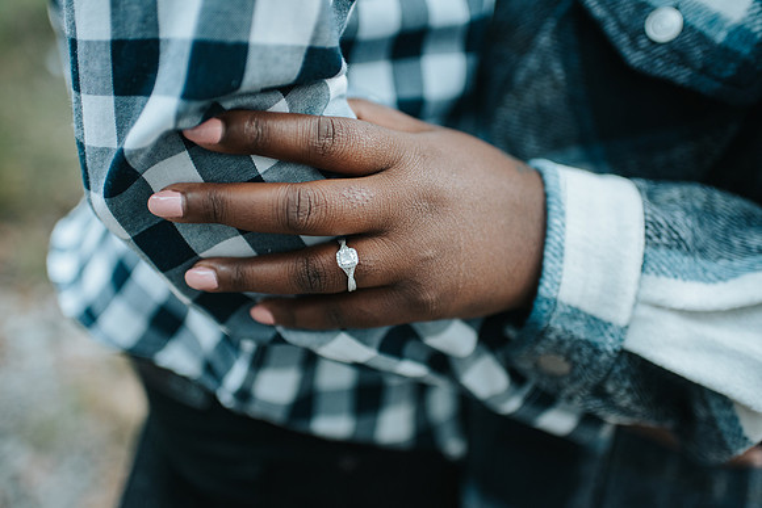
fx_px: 741
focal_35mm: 35
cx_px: 381
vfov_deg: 37.9
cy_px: 254
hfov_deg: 54.4
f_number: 1.8
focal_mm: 35
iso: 1000
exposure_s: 1/640
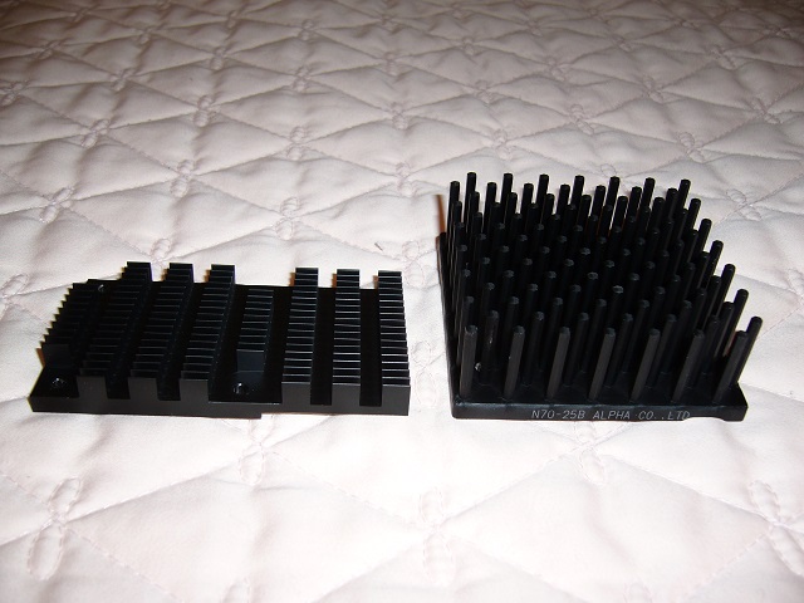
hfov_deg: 52.6
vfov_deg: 40.7
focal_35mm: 35
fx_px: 813
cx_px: 402
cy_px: 302
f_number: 2.8
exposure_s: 1/30
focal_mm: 5.8
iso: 80
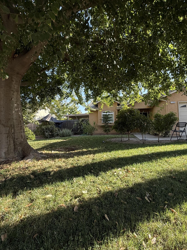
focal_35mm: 19
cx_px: 117
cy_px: 123
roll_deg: +1.6
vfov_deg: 84.7
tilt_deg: +2.1
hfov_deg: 67.6
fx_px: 137
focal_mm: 2.22
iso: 64
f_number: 2.2
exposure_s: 1/268
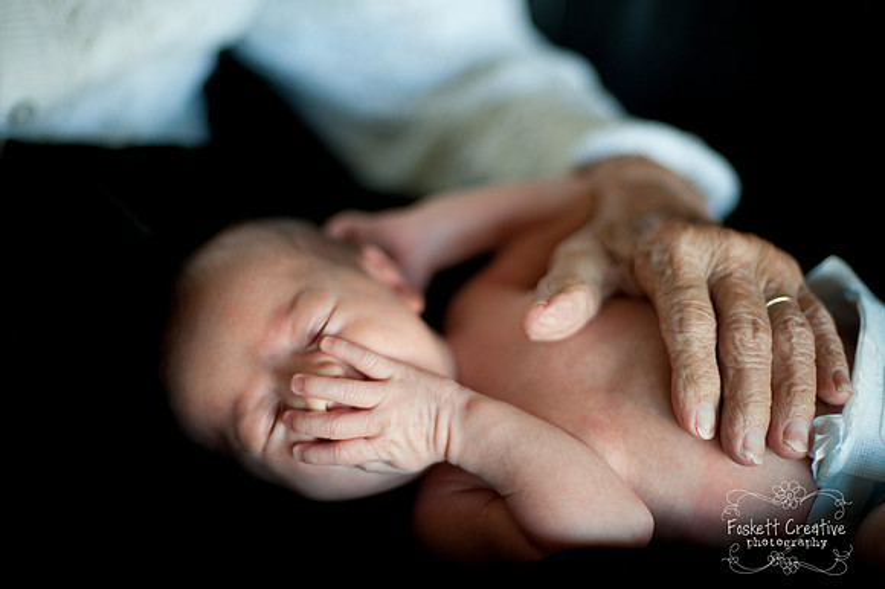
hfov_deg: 39.6
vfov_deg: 27.0
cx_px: 442
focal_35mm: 50
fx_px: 1228
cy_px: 294
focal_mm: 50
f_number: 1.4
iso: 800
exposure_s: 1/640
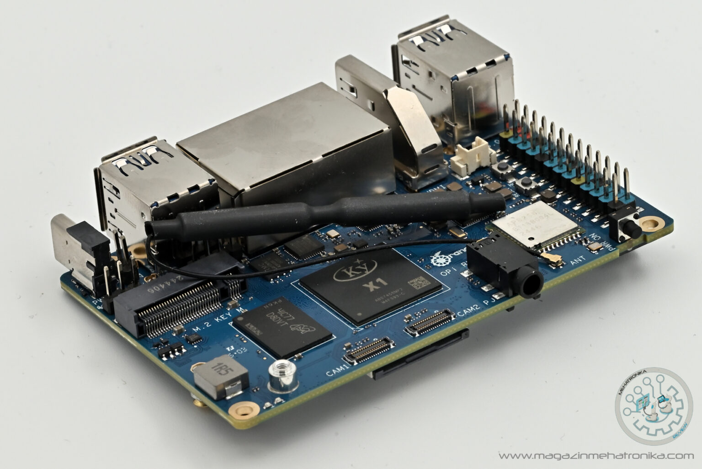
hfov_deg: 19.4
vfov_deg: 13.1
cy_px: 234
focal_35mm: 105
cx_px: 351
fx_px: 2049
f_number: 22
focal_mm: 105
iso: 800
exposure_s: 1/60
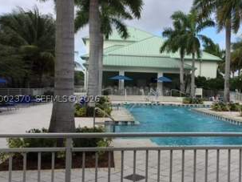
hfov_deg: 40.4
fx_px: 321
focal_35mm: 46
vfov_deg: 31.5
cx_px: 172
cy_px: 99
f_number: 2.2
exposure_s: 1/1130
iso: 32
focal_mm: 4.15
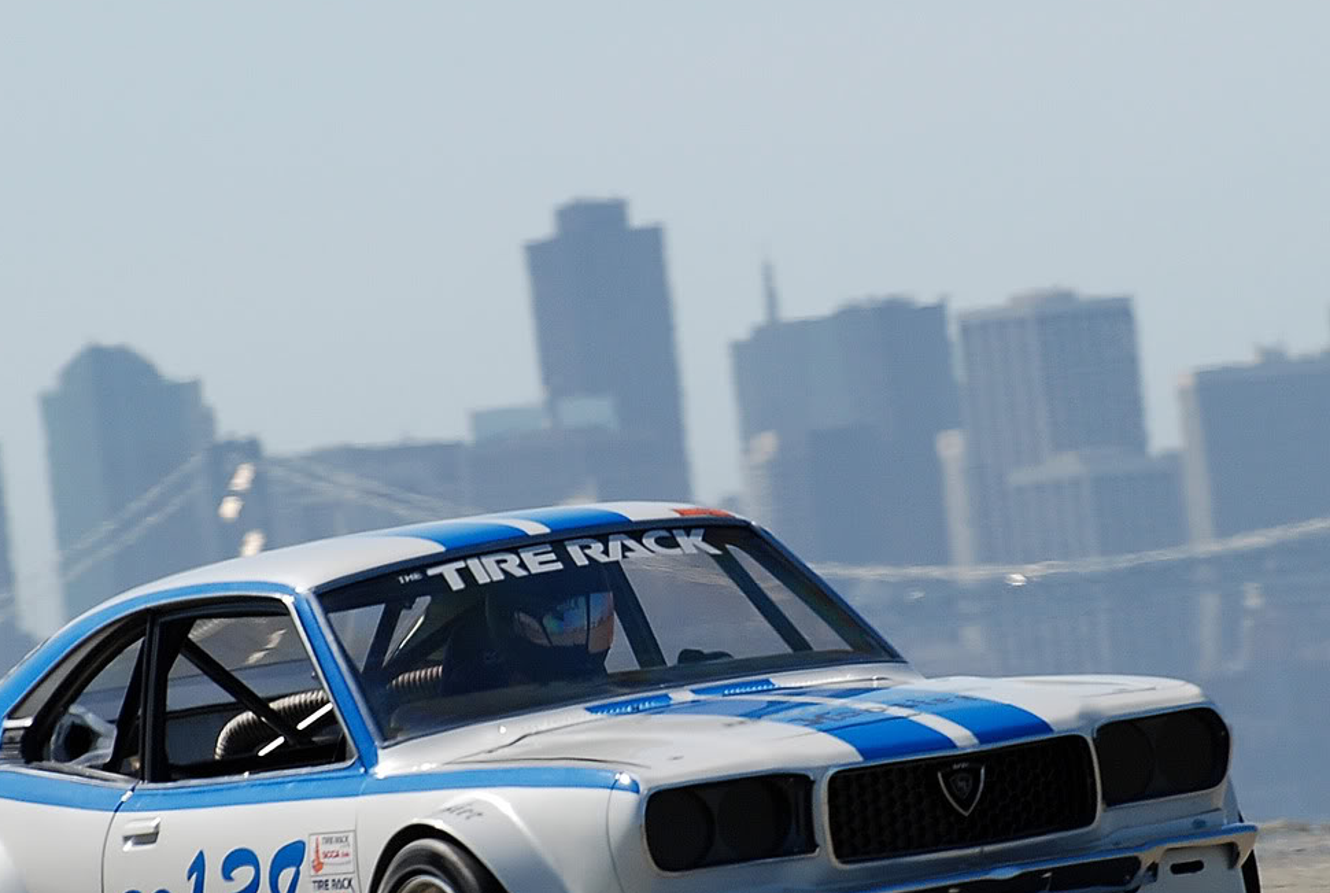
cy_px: 527
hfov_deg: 3.7
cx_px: 756
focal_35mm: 552
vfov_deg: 2.5
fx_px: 20434
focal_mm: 200
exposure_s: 1/500
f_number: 5.3
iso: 200
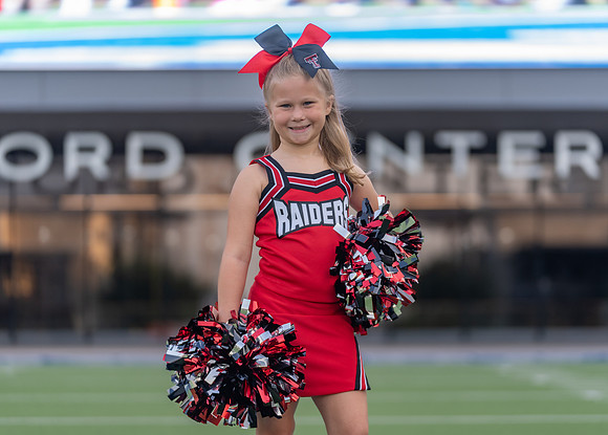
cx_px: 327
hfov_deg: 13.8
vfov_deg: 9.9
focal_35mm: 145
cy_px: 211
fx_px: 2509
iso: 160
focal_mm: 129
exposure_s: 1/320
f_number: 2.8
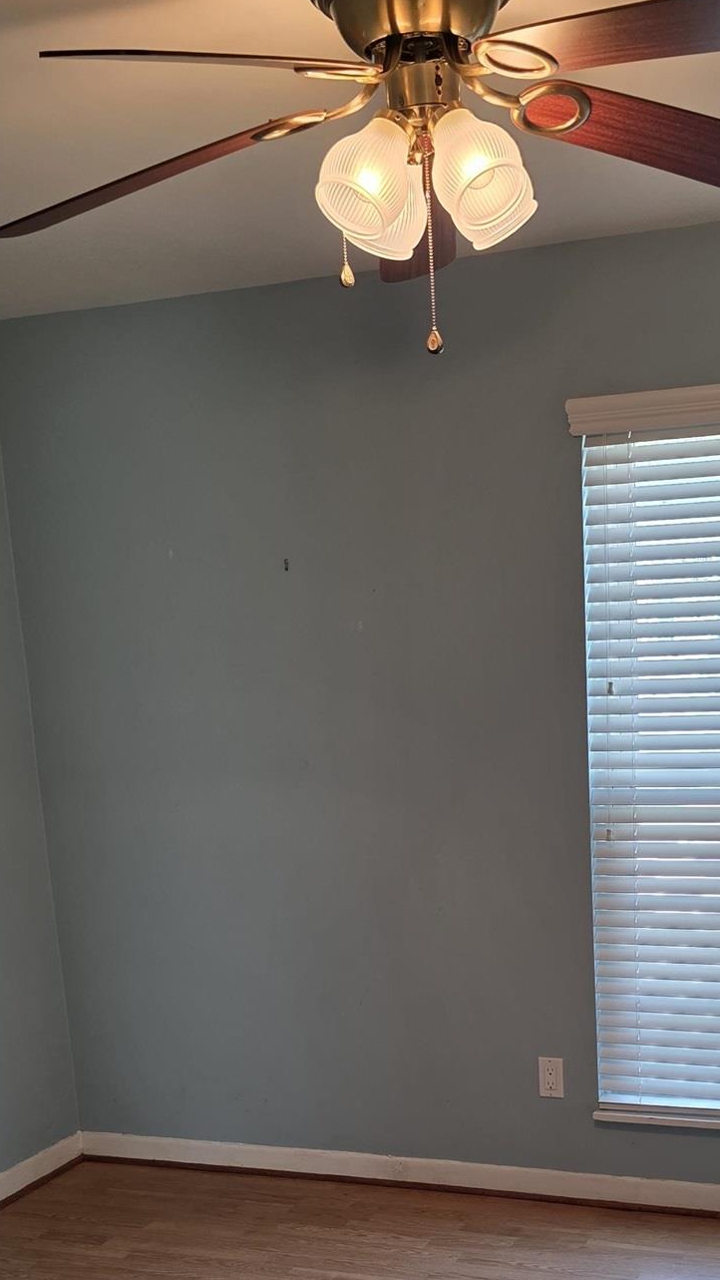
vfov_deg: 43.6
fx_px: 1527
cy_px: 997
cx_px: 467
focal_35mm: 45
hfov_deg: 26.4
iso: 160
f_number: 1.7
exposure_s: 1/120
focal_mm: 6.3
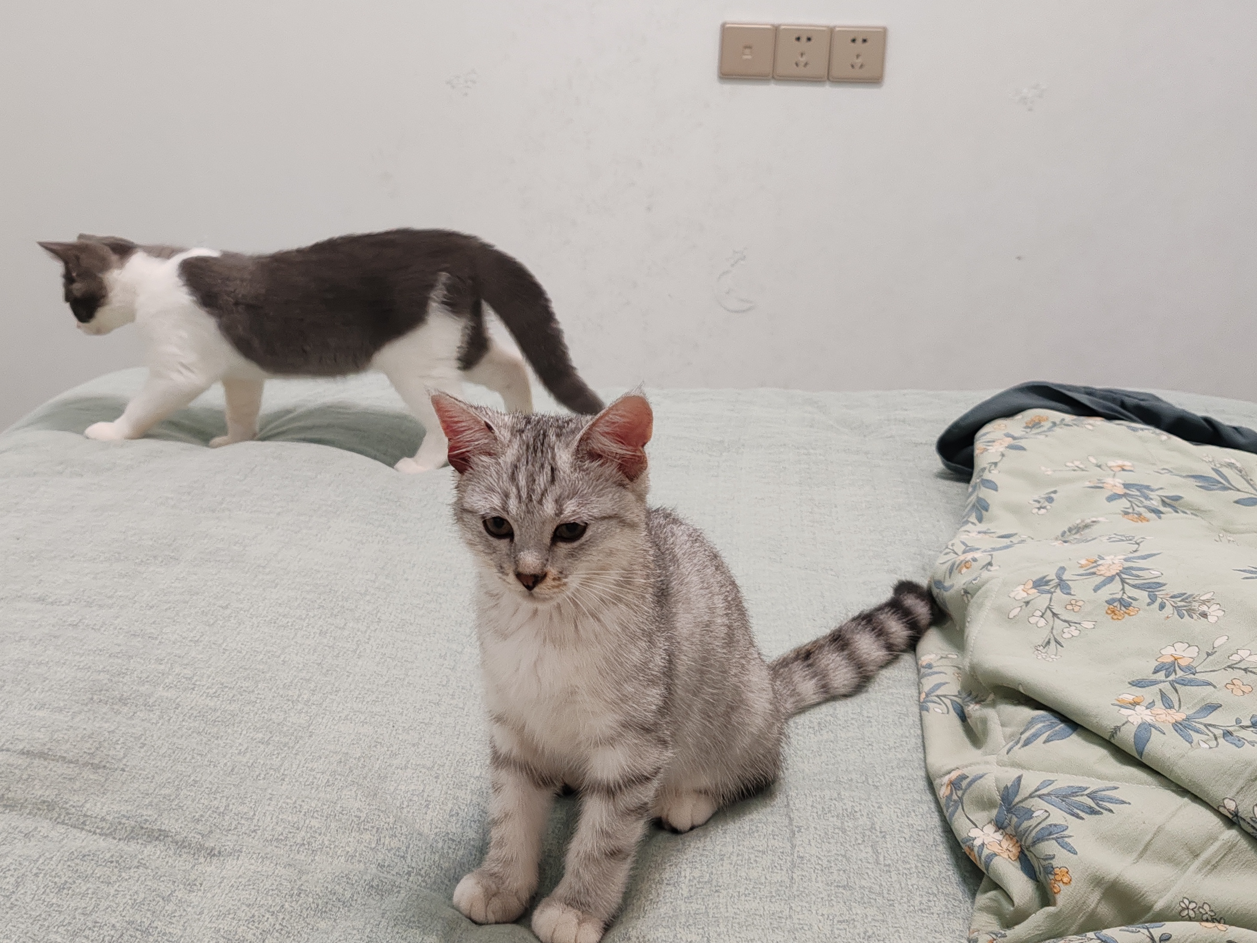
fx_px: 1416
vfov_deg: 36.6
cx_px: 463
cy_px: 345
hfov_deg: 47.4
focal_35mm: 39
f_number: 1.9
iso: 1600
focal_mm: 6.12
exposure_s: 1/100
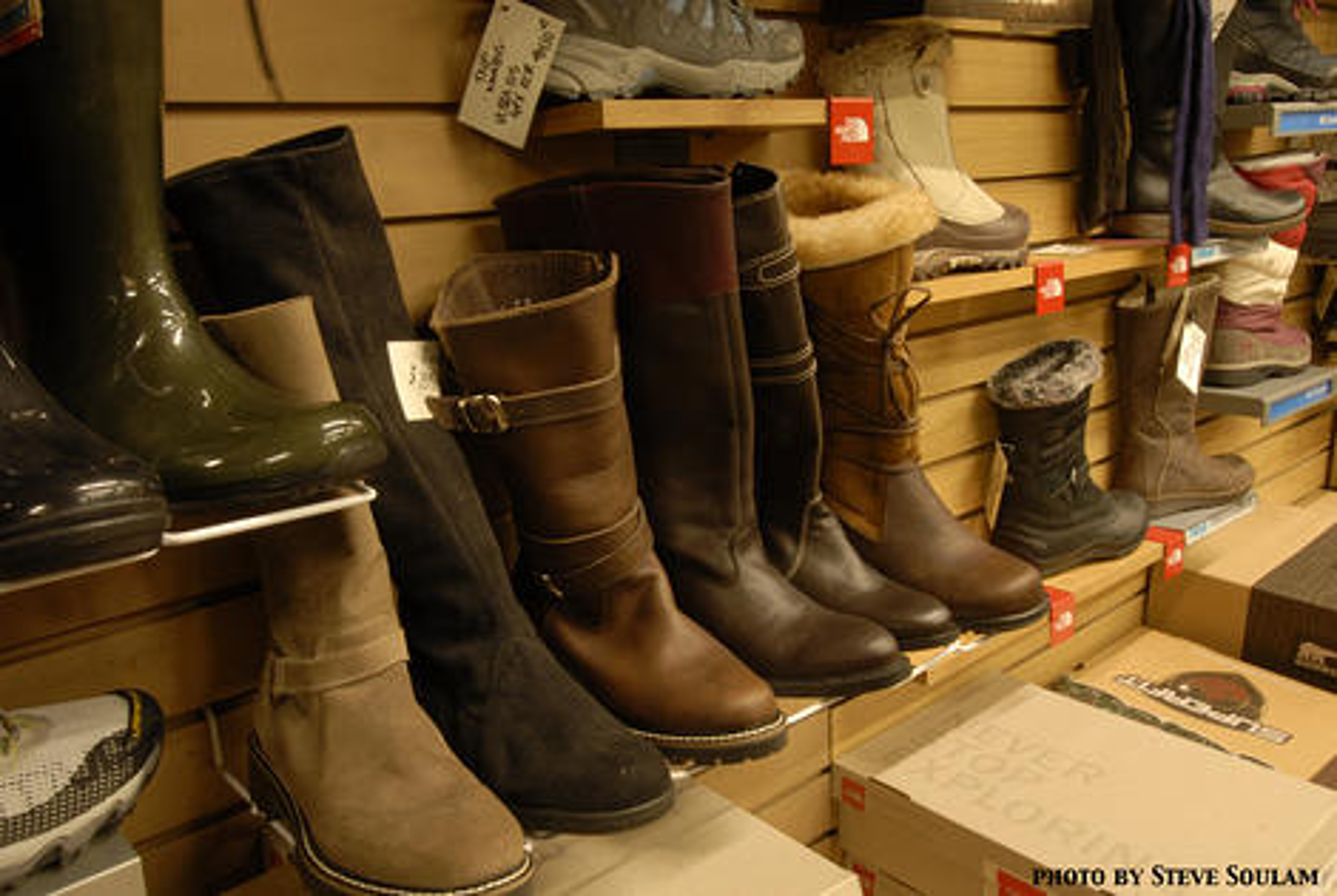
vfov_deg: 43.8
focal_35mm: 30
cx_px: 668
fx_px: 1116
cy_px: 448
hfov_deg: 61.8
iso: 200
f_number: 22
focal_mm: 20
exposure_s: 7.1
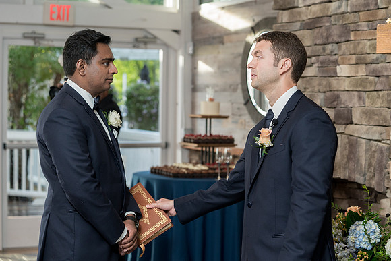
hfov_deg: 27.6
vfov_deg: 18.6
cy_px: 130
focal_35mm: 73
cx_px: 196
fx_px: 797
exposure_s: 1/200
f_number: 4
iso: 2000
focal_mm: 70
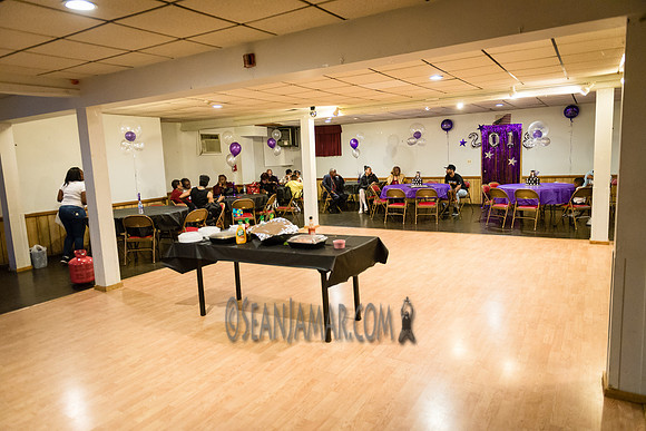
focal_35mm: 24
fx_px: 431
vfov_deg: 53.2
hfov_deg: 73.7
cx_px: 323
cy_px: 216
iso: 4000
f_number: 2.8
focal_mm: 24
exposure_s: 1/160
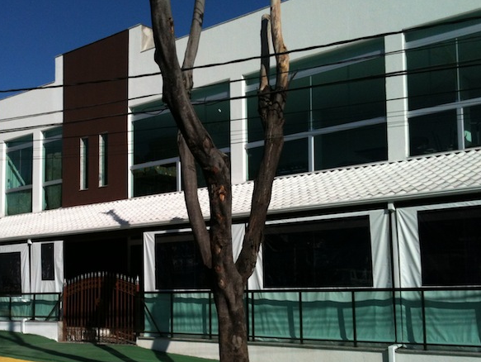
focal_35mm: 48
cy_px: 220
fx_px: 667
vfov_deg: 30.2
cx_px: 167
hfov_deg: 39.3
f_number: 2.8
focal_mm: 3.85
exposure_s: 1/2361
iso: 64
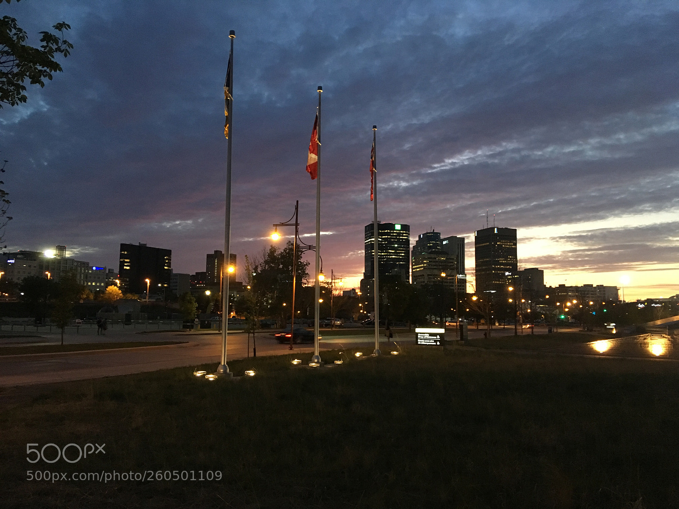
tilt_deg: +5.2
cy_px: 254
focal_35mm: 29
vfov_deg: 48.2
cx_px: 340
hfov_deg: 61.7
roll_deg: -0.3
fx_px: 569
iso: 200
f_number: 2.2
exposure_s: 1/15
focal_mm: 4.15
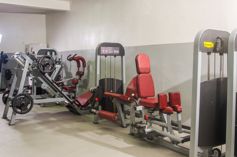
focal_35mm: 38
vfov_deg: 35.3
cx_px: 118
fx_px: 246
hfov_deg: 51.4
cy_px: 78
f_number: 10
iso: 640
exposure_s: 1/2.5
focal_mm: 25
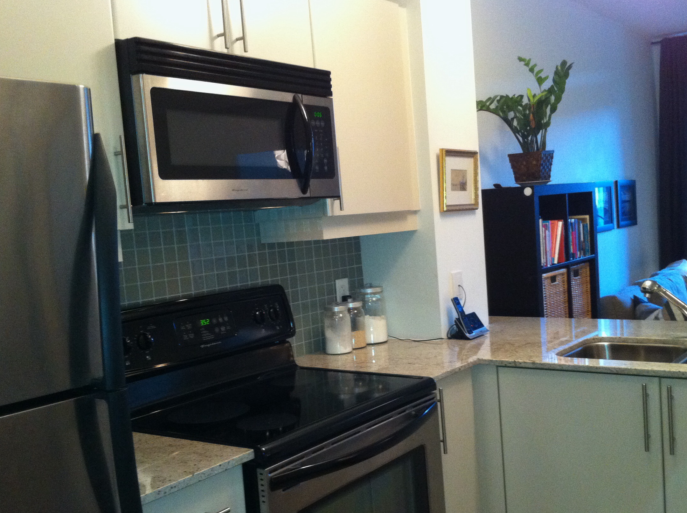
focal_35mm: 42
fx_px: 832
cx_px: 367
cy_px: 281
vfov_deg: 34.2
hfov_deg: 44.8
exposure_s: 1/17
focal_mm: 3.85
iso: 400
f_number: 2.8
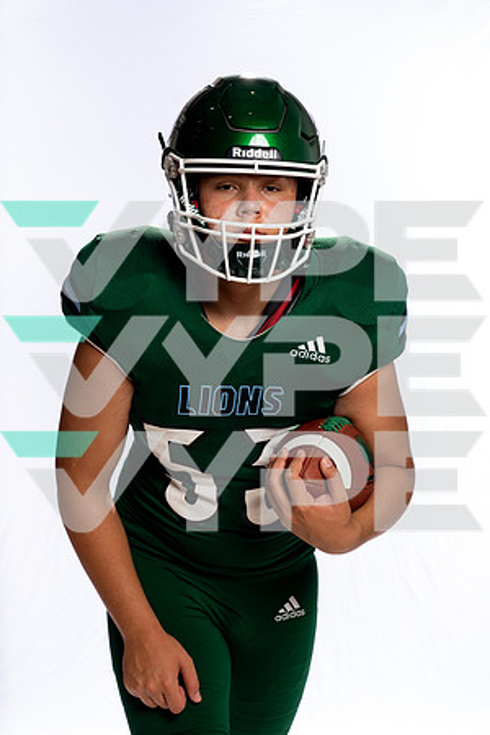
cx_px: 245
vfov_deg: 30.5
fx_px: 1347
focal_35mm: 66
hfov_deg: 20.6
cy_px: 368
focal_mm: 66
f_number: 8
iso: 125
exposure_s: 1/250
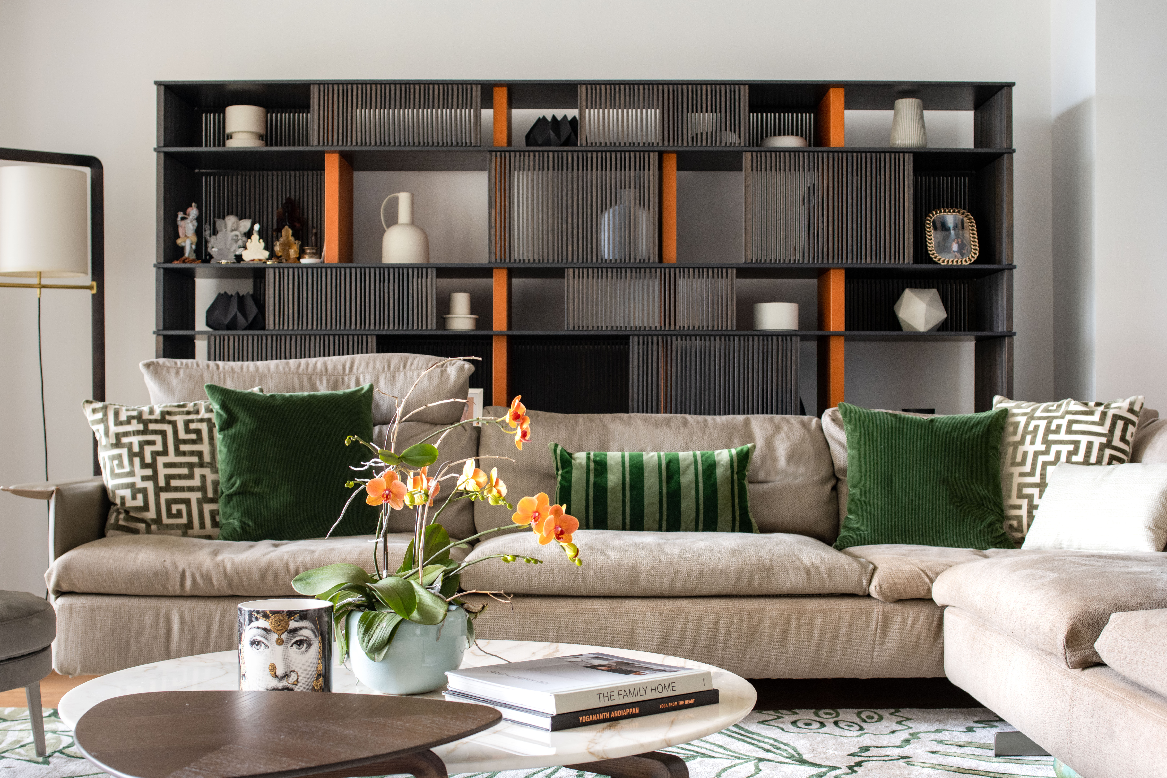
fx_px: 1459
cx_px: 584
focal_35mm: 45
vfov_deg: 29.9
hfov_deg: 43.6
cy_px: 389
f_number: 6.3
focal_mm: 45
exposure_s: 1/10
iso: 500
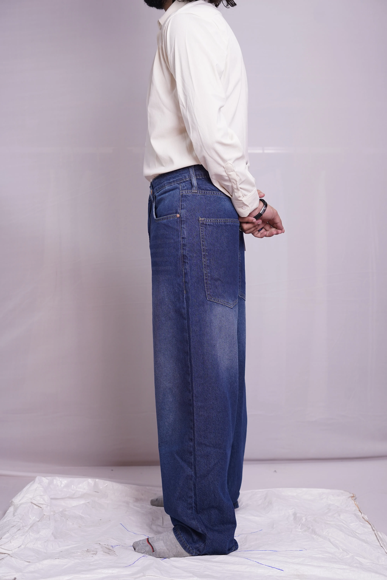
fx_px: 806
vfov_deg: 39.6
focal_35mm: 50
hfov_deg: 27.0
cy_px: 290
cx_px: 194
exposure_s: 1/100
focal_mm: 50
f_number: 3.5
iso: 640
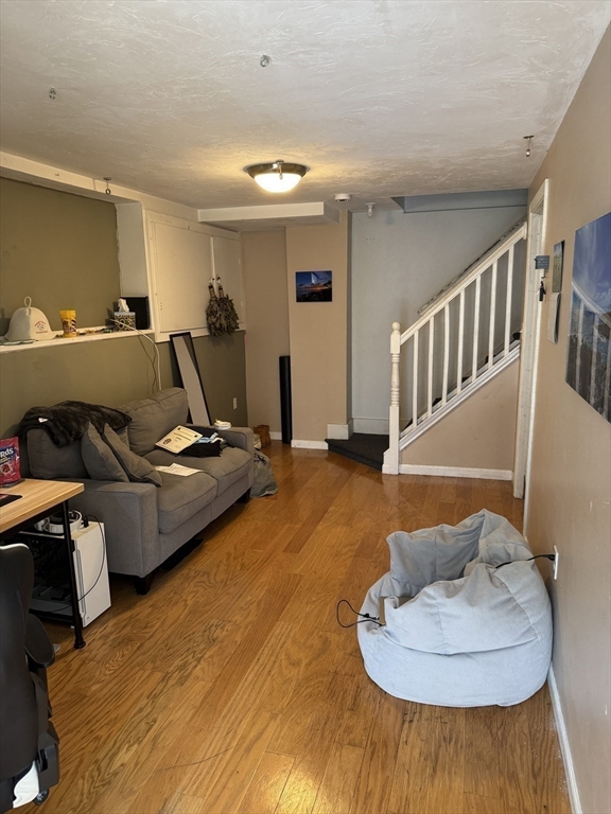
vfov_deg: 71.6
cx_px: 306
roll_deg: +2.3
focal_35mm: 24
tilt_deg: -11.5
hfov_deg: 56.8
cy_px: 407
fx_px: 565
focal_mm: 6.76
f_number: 1.78
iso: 250
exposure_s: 1/60
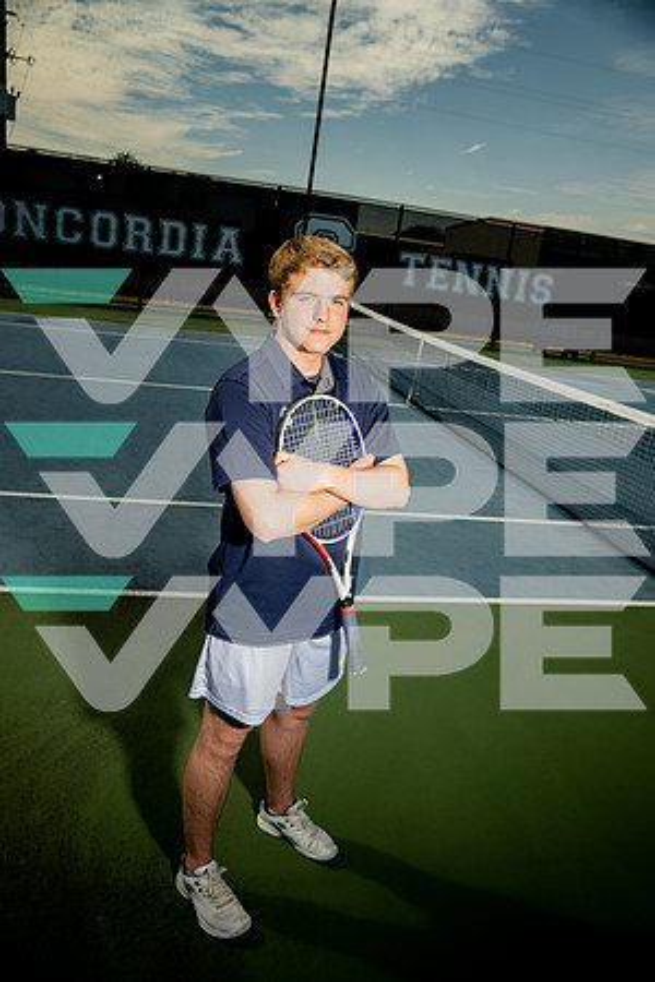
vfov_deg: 67.4
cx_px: 328
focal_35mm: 27
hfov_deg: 47.9
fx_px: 737
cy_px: 491
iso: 100
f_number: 4.5
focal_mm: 27
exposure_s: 1/250
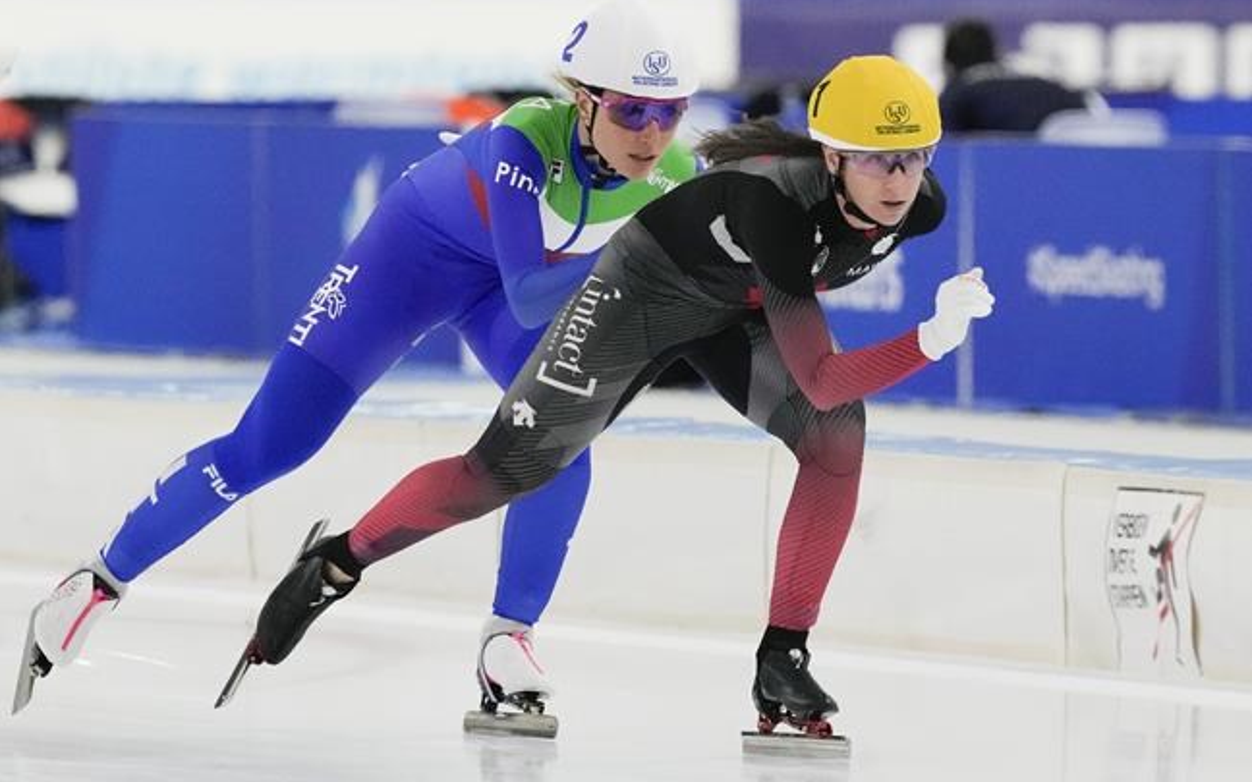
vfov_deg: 3.2
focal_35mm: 409
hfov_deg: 5.1
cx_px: 626
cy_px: 403
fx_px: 13956
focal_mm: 400
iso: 5000
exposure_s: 1/1250
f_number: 5.6
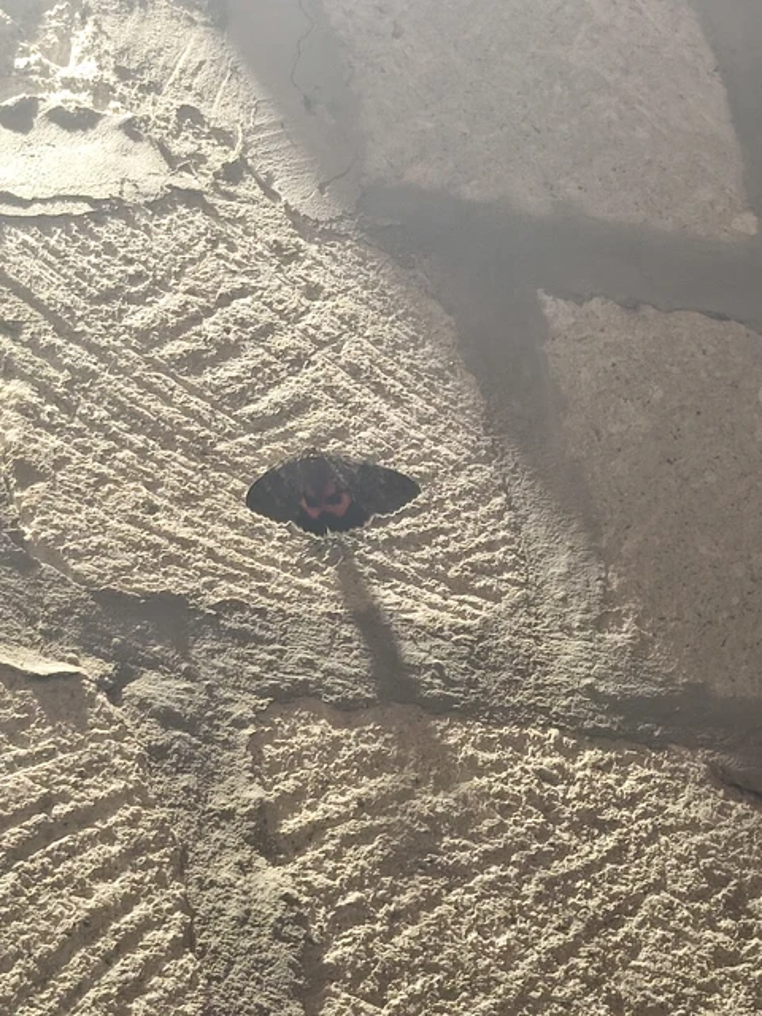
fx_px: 4226
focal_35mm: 144
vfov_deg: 13.7
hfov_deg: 10.3
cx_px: 381
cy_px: 508
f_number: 1.9
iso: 2000
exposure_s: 1/50
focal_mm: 7.1
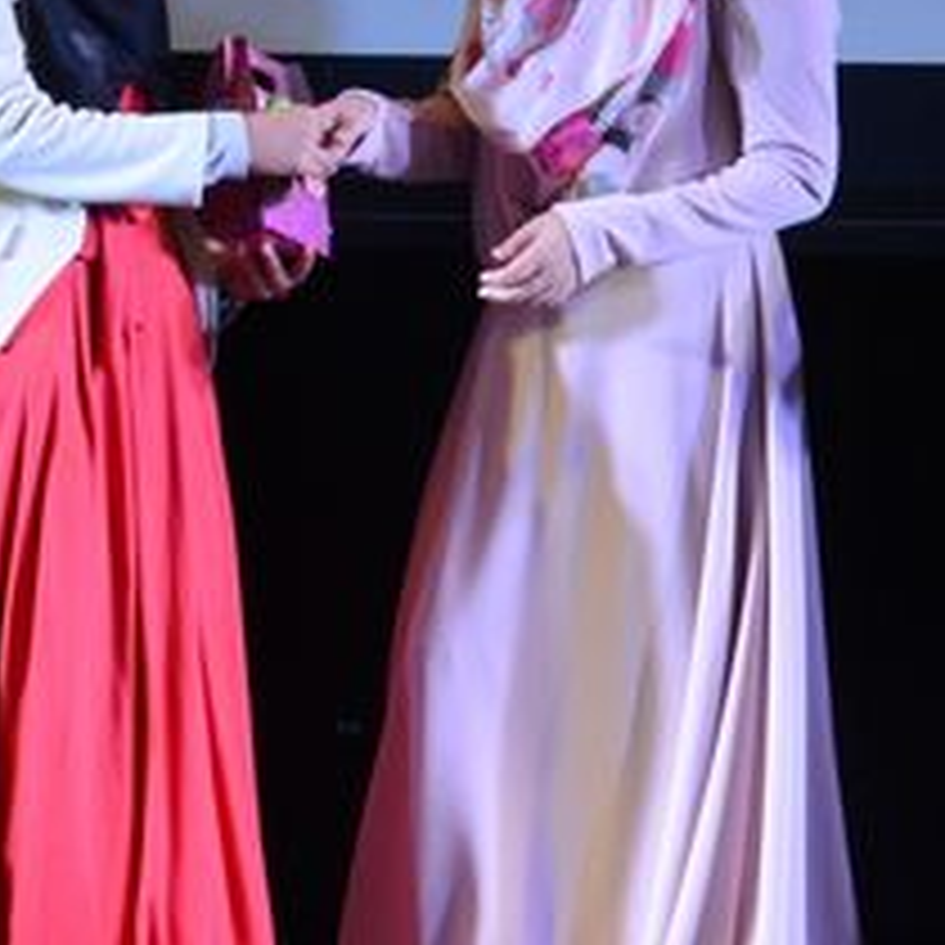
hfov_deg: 10.3
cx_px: 554
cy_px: 198
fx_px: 5239
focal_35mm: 170
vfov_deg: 10.3
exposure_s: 1/80
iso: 1000
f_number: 5
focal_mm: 35
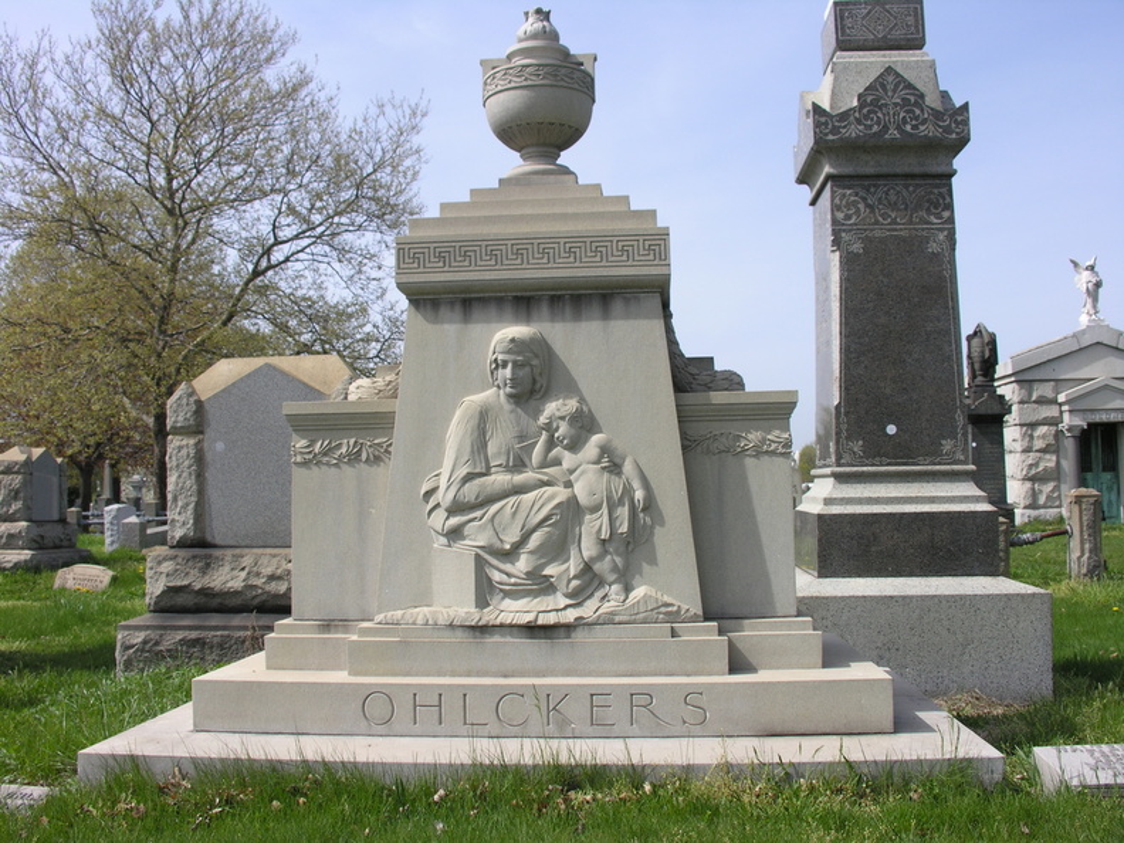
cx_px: 562
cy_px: 422
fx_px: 1136
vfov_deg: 40.7
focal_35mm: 35
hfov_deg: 52.6
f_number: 5
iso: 50
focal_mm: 8.9
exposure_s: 1/335
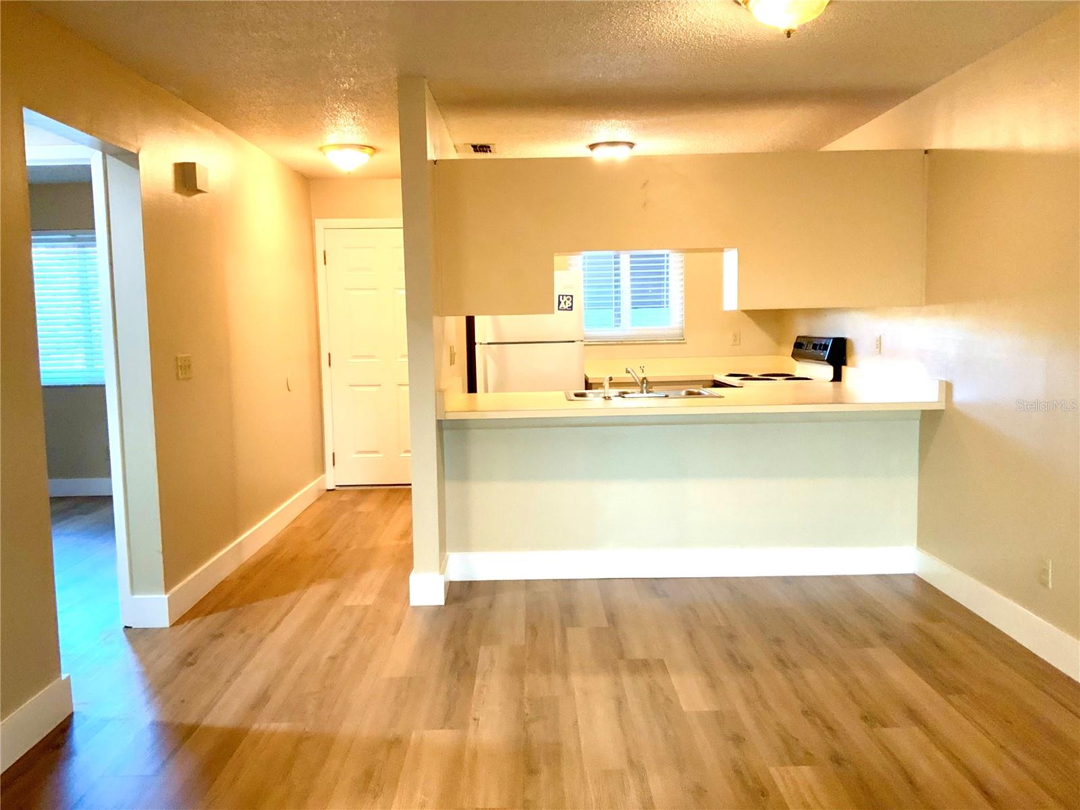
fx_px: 905
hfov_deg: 61.7
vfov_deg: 48.2
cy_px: 405
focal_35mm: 29
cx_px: 540
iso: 200
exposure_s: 1/60
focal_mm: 3
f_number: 1.8
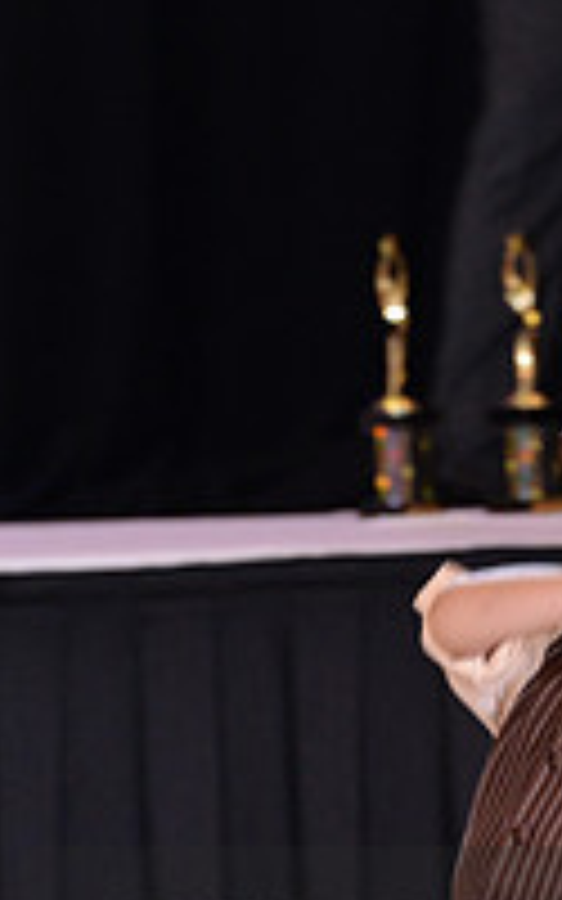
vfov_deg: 3.6
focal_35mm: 591
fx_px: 14483
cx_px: 645
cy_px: 999
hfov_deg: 2.2
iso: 1600
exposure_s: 1/250
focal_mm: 200
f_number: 5
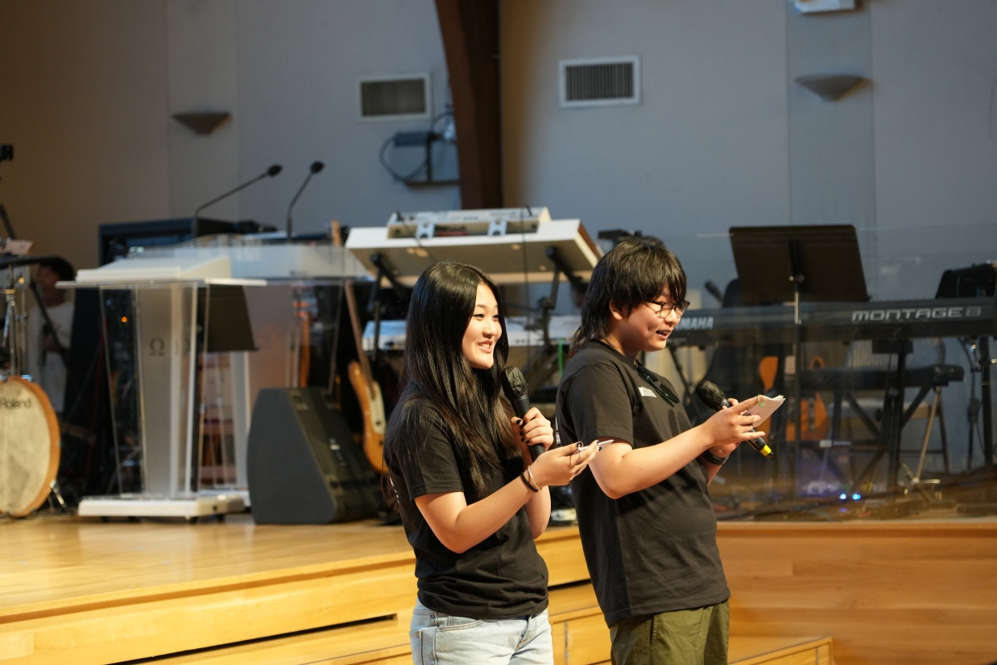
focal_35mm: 105
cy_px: 332
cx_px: 498
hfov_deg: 19.5
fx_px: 2908
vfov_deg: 13.0
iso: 2000
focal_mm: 105
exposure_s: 1/125
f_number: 4
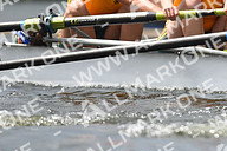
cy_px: -21
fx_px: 5719
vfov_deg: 1.5
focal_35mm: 907
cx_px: 285
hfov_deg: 2.3
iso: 125
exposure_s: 1/1600
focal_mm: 300
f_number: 4
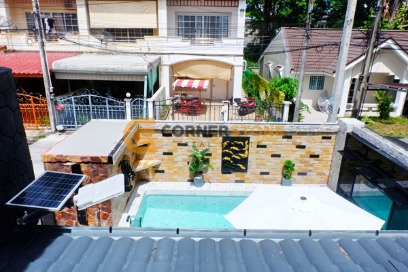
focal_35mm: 24
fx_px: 272
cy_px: 136
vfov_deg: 53.1
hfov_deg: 73.7
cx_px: 204
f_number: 14
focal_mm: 16
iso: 200
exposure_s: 1/450
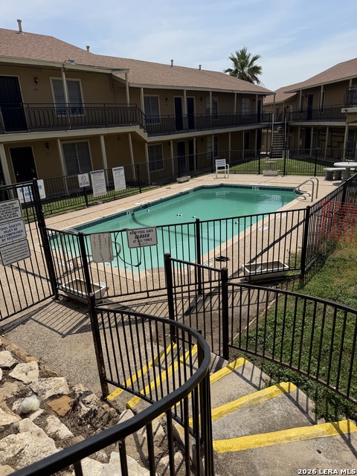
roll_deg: +3.3
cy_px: 238
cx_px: 178
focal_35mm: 24
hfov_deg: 56.8
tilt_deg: -19.2
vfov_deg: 71.6
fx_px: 330
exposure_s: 1/8130
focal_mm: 6.76
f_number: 1.78
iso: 80
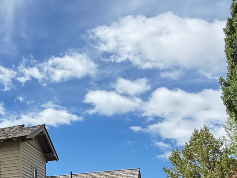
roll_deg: +0.8
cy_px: 161
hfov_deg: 31.0
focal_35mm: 56
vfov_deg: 25.3
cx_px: -16
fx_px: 383
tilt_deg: +14.1
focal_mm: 2.22
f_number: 2.2
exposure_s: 1/545
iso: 40
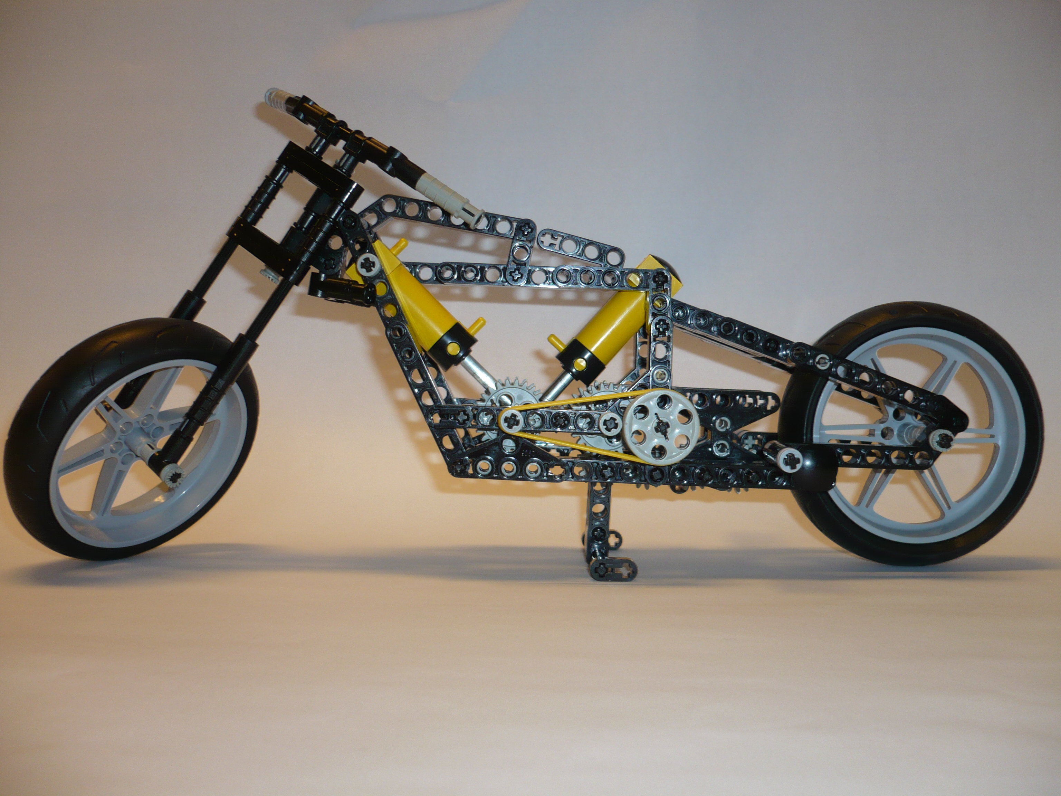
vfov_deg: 40.7
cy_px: 398
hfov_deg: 52.6
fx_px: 1073
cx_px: 530
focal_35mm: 35
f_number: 2.8
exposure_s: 1/30
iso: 100
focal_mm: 5.8
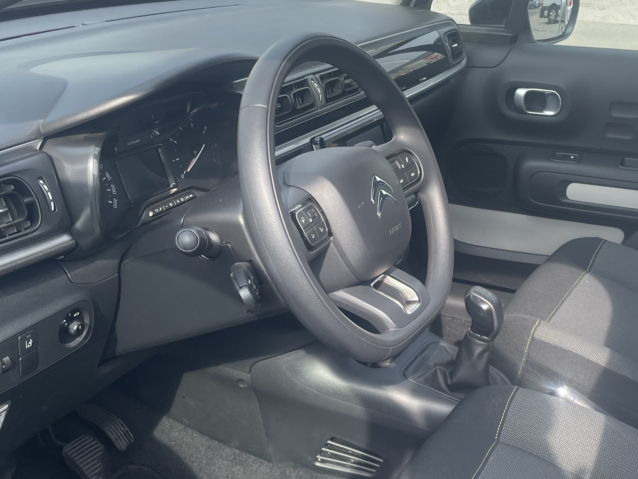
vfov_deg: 29.6
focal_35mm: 49
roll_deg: -4.8
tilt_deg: -24.9
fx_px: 903
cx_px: 464
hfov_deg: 38.1
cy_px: 291
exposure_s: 1/670
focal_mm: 4.2
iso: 32
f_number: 1.6
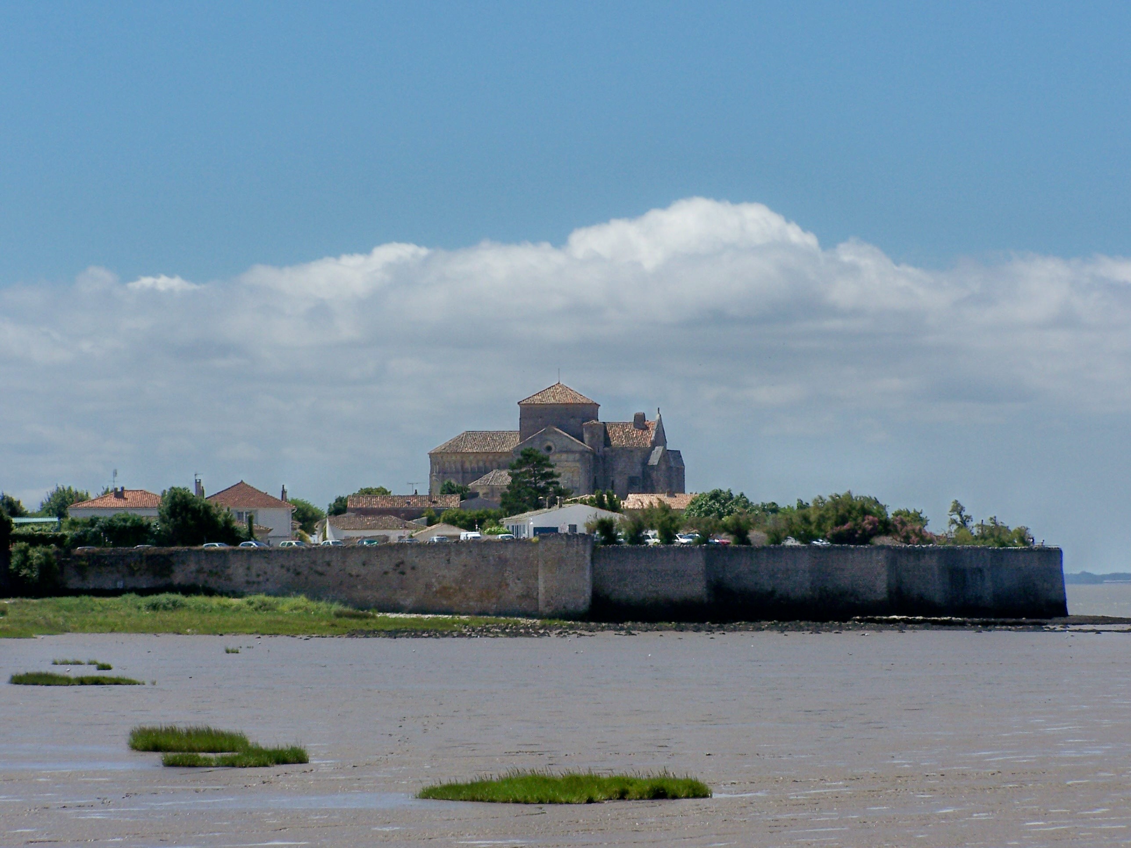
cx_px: 566
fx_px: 5195
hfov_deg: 12.4
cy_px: 424
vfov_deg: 9.3
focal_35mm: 159
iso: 80
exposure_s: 1/750
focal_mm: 26.4
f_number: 6.3
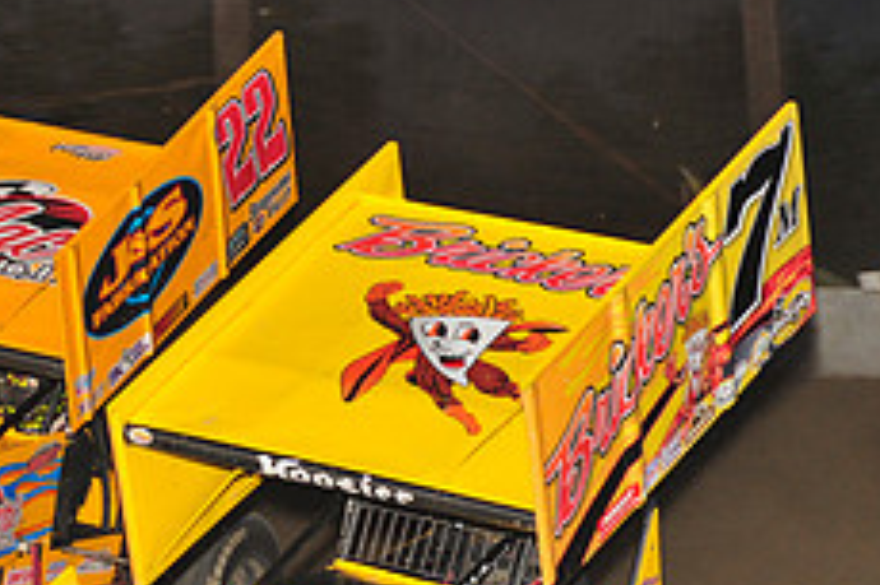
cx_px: 73
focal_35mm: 217
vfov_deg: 6.3
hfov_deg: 9.4
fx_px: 5300
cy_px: 463
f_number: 6.3
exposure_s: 1/320
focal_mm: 86
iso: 1000
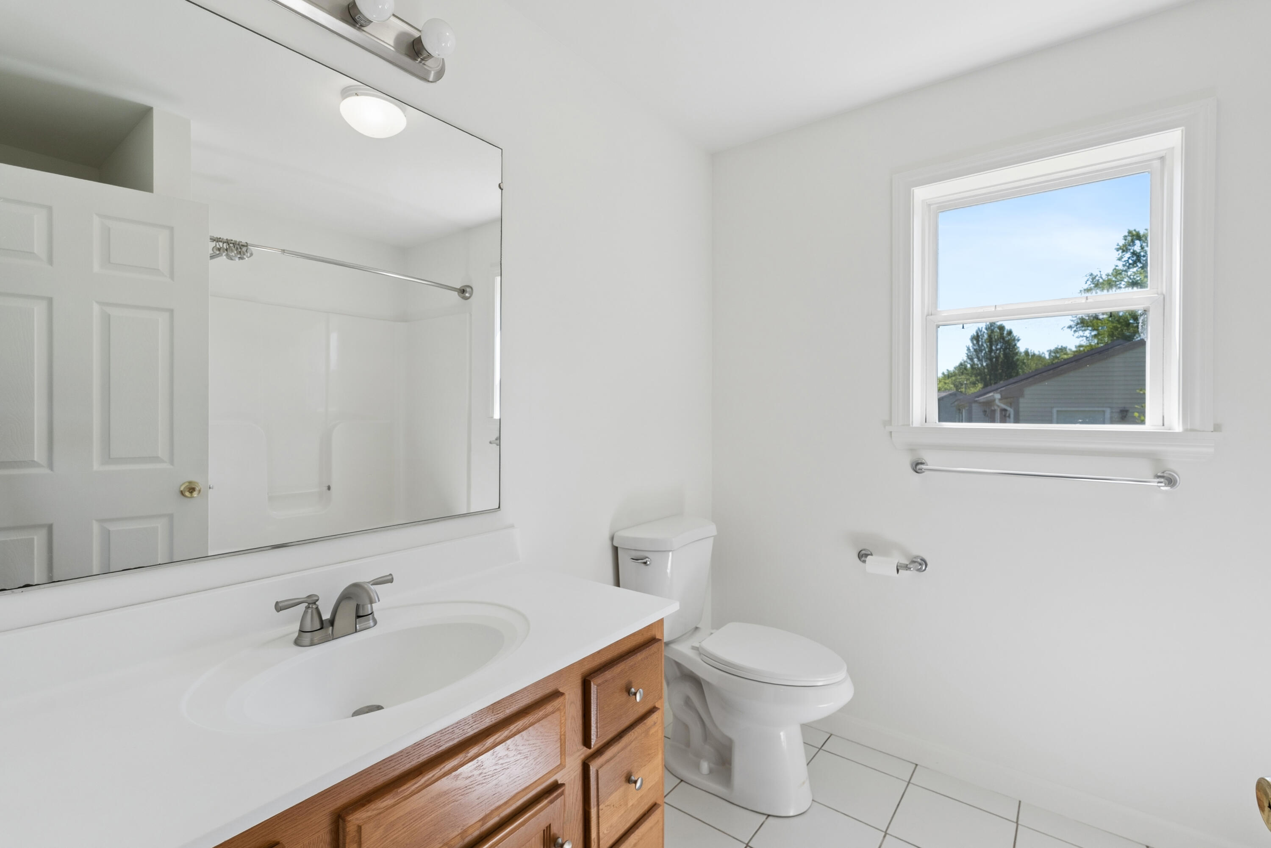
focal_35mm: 16
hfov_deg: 96.7
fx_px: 565
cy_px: 424
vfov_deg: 73.8
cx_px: 636
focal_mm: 16
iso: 320
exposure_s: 1/40
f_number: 8
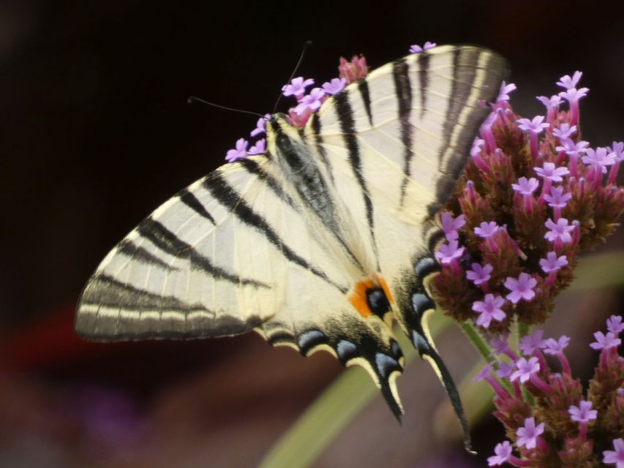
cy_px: 234
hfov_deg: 1.7
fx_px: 21635
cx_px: 312
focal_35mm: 1200
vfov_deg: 1.2
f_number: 5.9
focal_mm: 215
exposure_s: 1/125
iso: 160
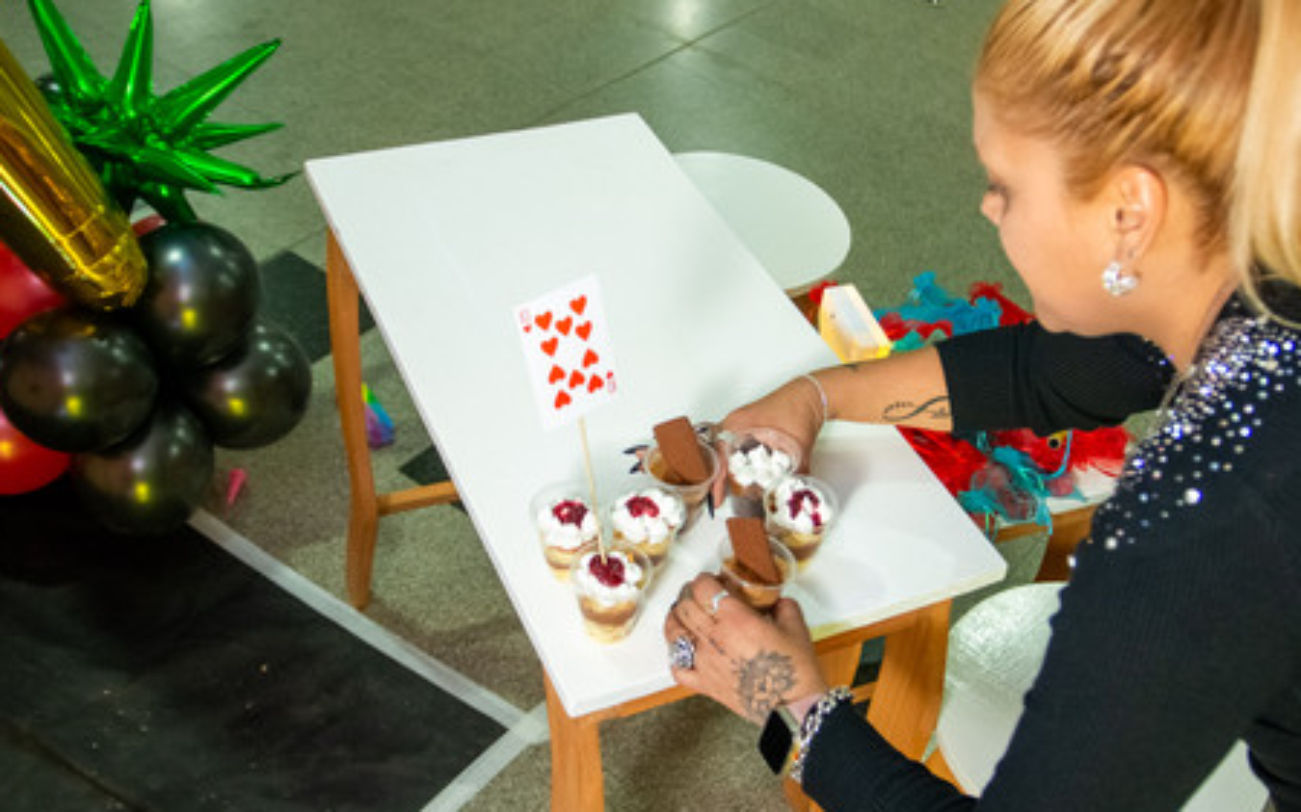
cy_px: 444
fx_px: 1312
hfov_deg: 52.6
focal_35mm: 37
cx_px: 729
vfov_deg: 34.4
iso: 2000
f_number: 2.8
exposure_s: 1/80
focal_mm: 17
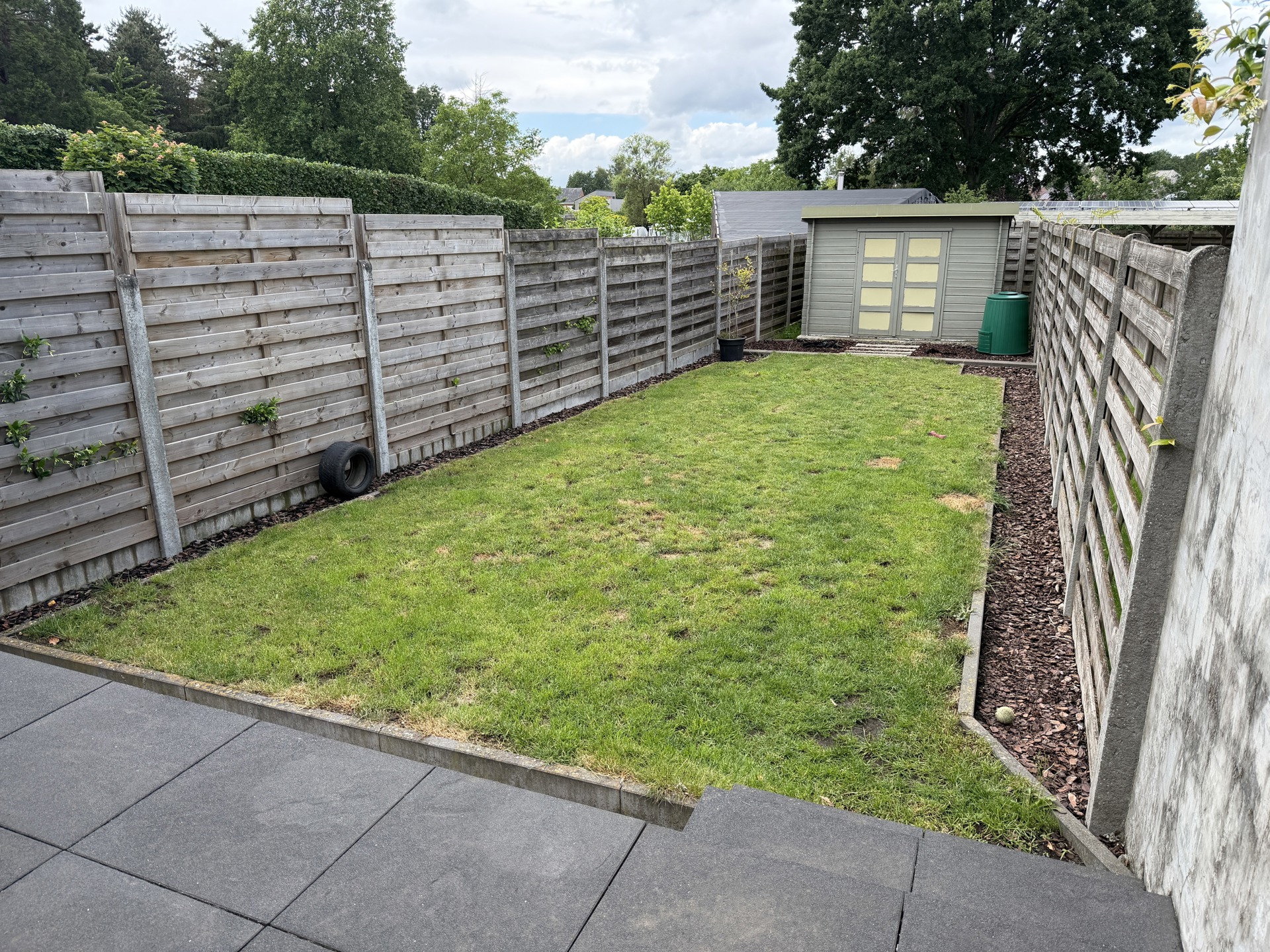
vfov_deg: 56.8
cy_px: 476
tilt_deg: -16.1
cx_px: 635
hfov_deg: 71.6
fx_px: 881
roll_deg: +0.2
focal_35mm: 24
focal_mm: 6.76
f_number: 1.78
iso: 100
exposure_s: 1/1230
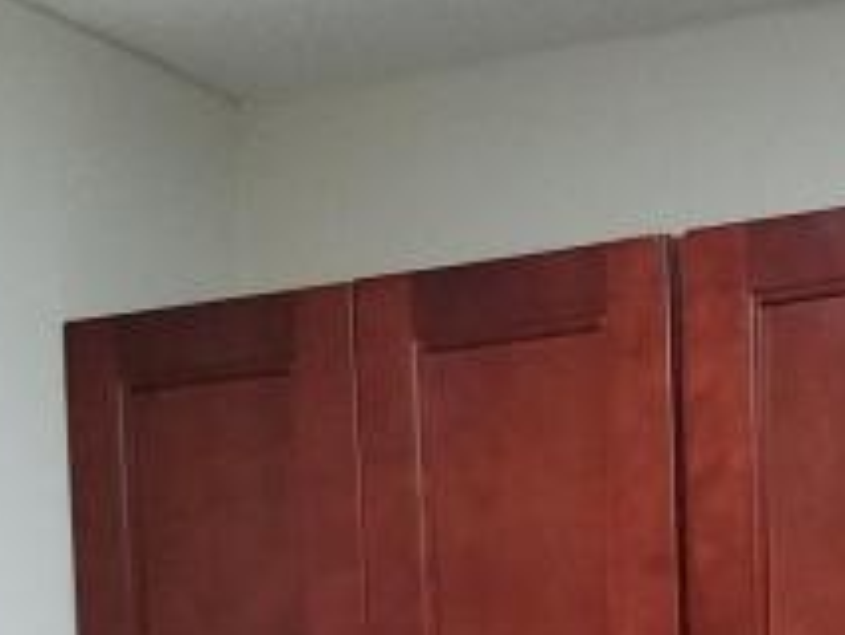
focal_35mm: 125
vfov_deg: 10.8
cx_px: 829
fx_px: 3053
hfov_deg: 15.5
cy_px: 1290
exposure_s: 1/24
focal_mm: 4.2
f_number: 1.7
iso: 160
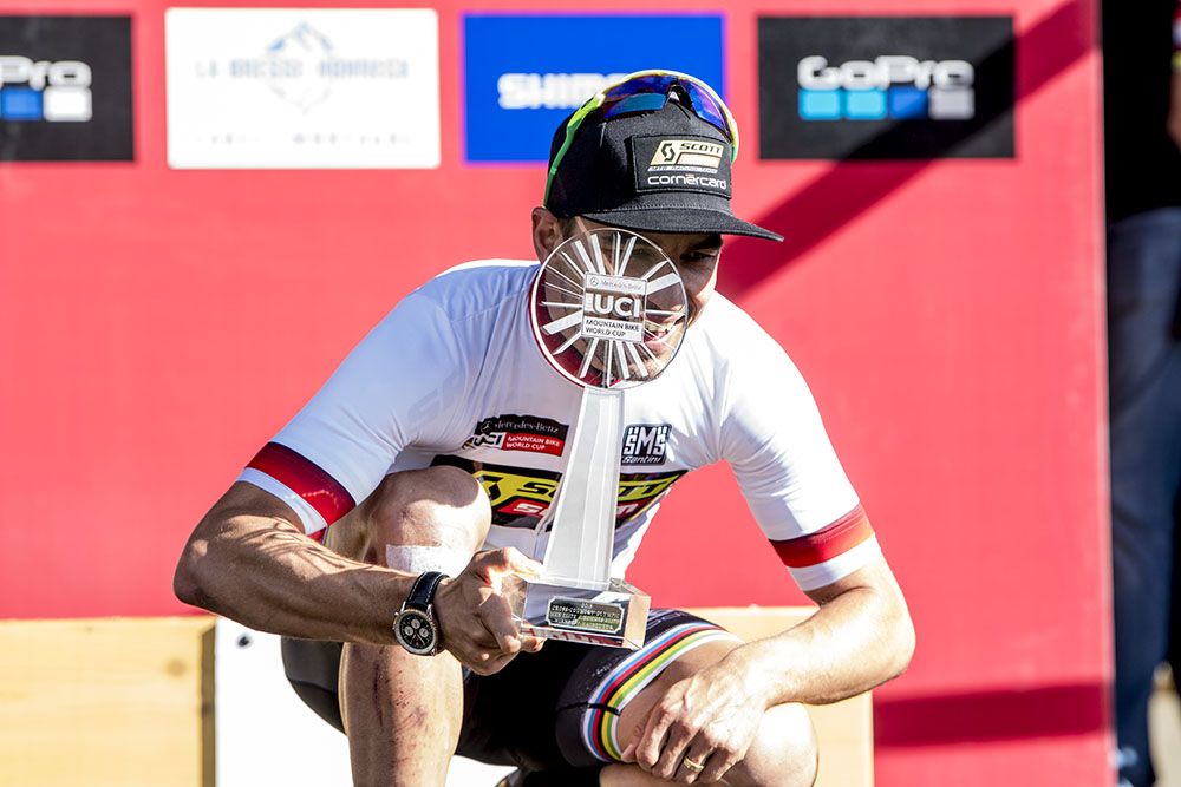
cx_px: 590
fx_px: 9350
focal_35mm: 285
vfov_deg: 4.8
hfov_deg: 7.2
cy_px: 394
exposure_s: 1/250
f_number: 4.5
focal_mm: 190
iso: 200
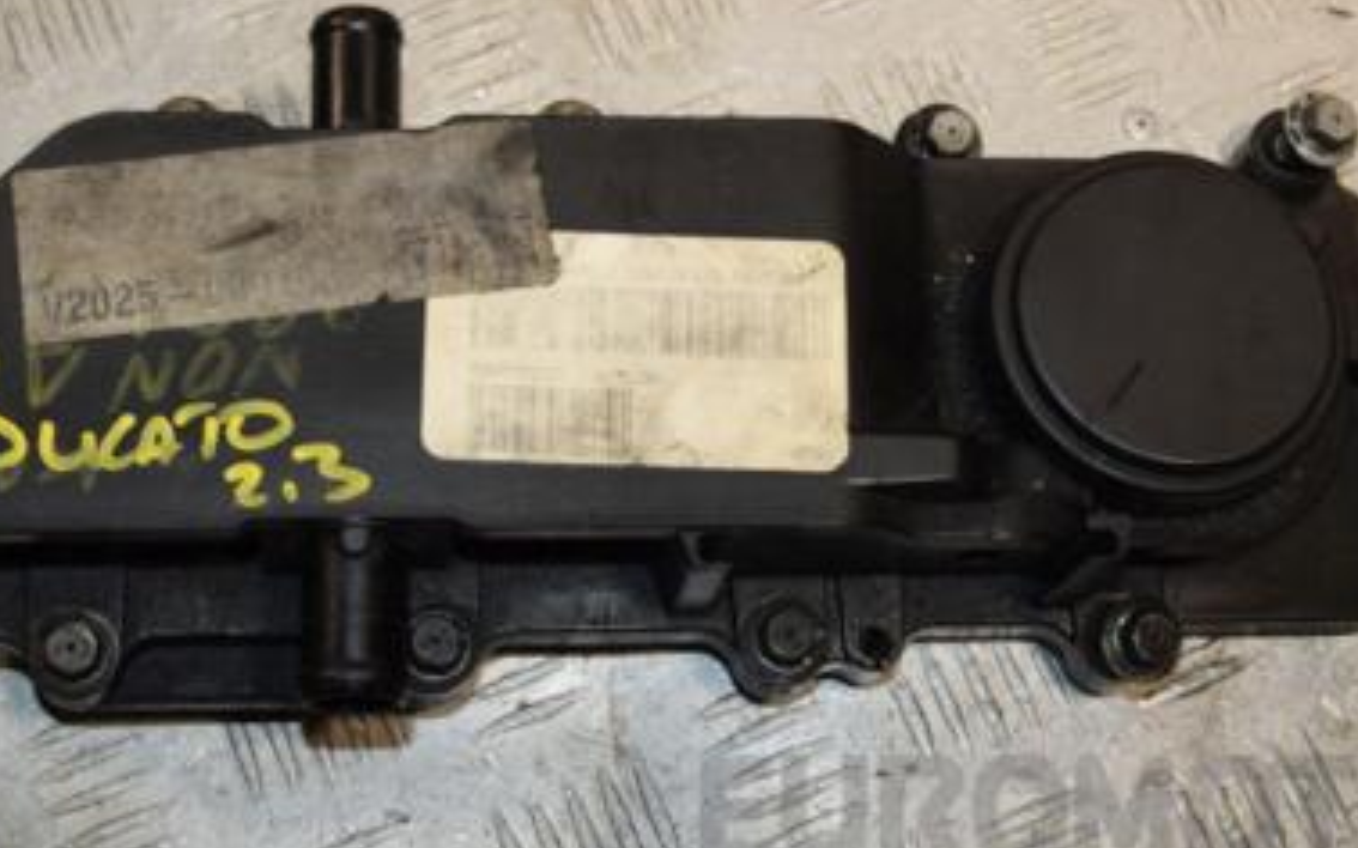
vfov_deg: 19.1
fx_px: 2516
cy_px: 331
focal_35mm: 68
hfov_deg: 30.2
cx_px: 632
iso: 800
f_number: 9
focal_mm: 28
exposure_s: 1/200
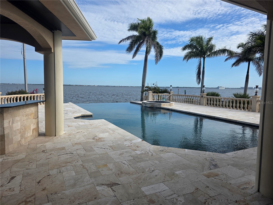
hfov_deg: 73.9
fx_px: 181
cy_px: 102
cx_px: 136
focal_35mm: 23
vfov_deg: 58.9
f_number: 1.7
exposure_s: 1/6150
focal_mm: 6.3
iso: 80
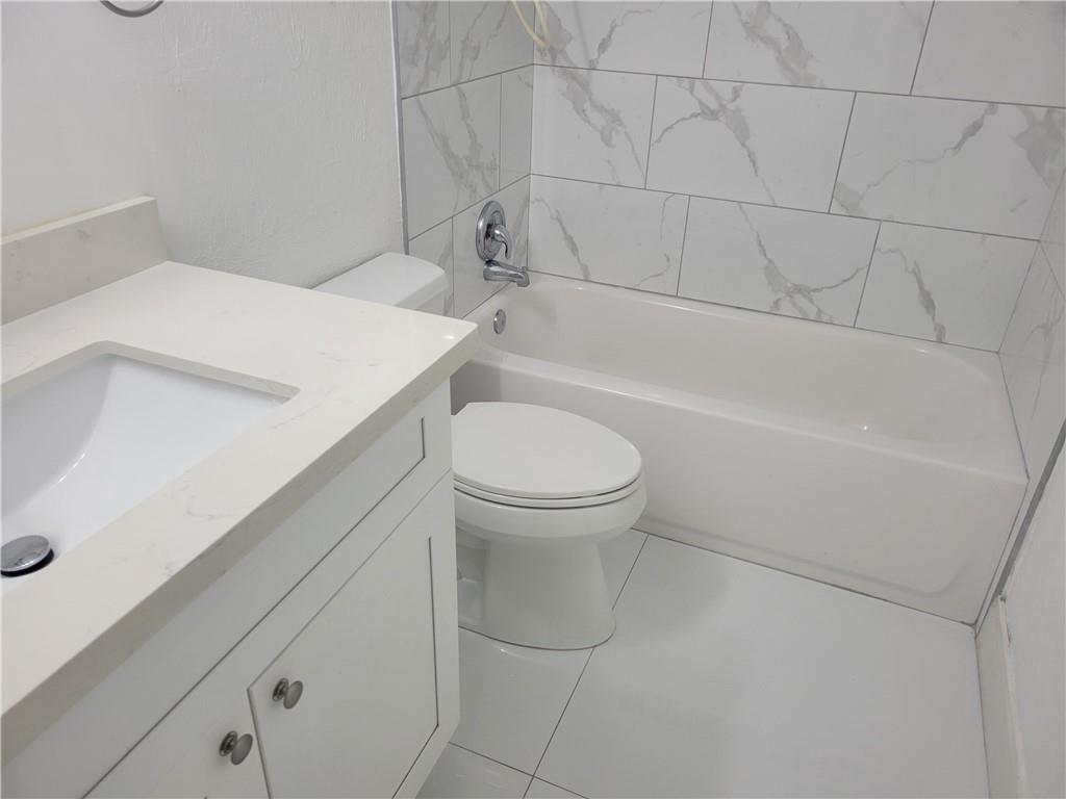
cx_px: 533
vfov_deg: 53.1
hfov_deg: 67.3
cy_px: 400
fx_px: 801
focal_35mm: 26
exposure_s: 1/120
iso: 160
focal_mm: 5.4
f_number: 1.8
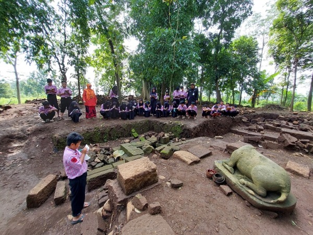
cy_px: 118
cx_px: 156
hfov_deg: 106.2
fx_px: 118
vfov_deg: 89.9
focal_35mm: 13
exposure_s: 1/152
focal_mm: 1.74
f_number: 2.2
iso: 40
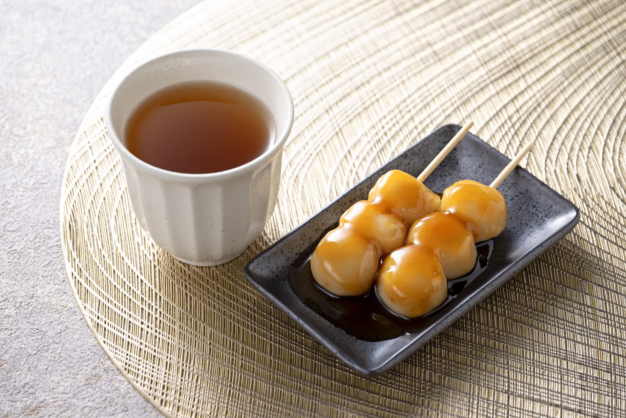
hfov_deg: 17.8
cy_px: 209
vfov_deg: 11.9
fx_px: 2000
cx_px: 313
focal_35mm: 115
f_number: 6.3
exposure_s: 1/200
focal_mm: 115
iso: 100
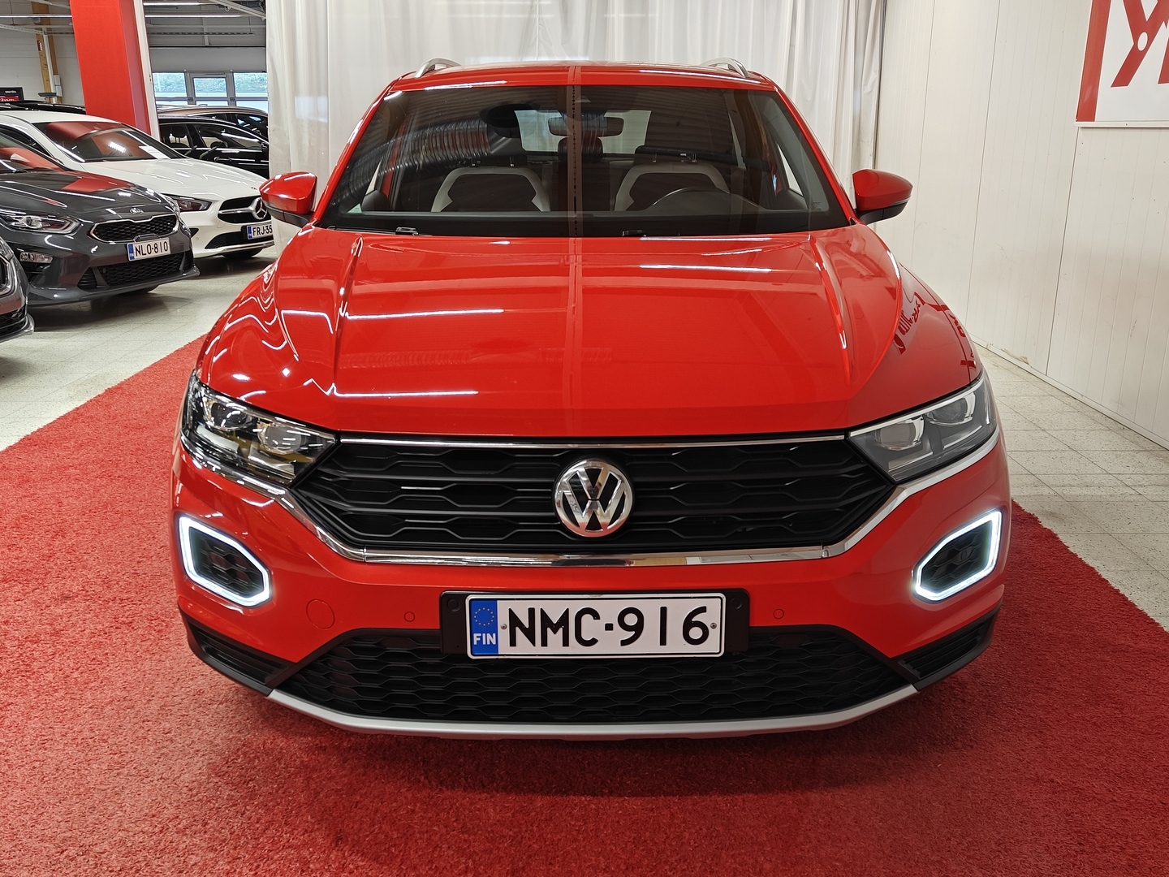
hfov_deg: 60.0
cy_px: 438
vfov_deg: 46.8
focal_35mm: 30
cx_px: 584
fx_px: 1013
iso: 64
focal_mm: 5.59
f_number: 1.8
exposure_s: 1/73
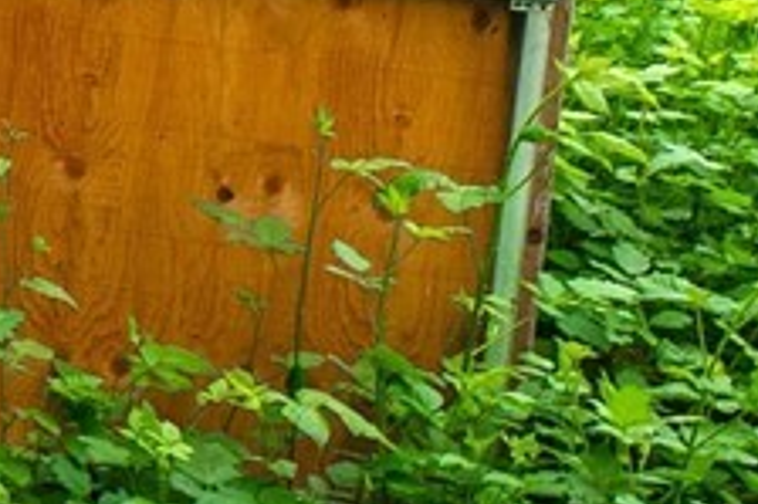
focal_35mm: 144
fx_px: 3030
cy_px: -345
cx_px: -854
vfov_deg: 9.2
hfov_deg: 12.3
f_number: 7.1
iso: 200
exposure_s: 1/30
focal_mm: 19
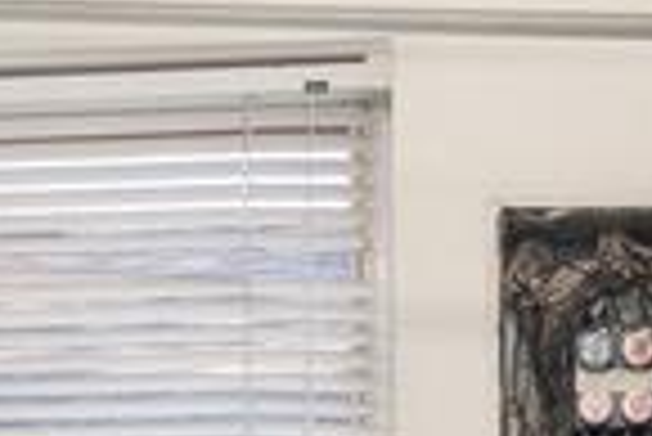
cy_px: 1094
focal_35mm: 212
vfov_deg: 6.2
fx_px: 3843
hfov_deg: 9.7
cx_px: 337
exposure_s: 1/8
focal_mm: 30
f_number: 9
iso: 320
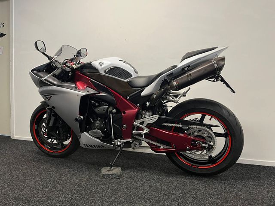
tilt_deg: -2.0
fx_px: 207
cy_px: 103
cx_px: 138
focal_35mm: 26
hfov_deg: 67.3
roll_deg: +0.1
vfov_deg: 53.1
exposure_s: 1/50
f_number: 1.6
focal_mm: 5.1
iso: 80
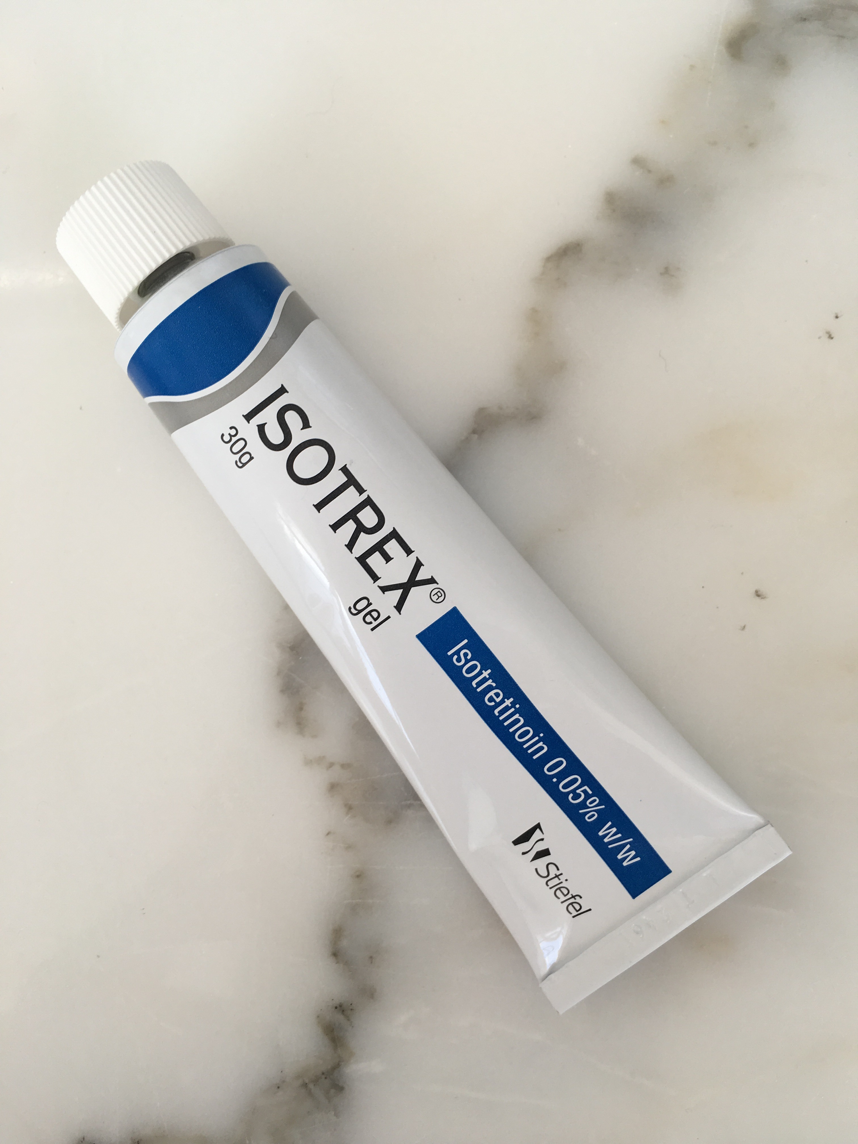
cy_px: 572
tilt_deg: -84.6
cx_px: 429
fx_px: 958
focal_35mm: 29
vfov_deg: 61.7
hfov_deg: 48.2
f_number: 2.2
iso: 25
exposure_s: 1/50
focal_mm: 4.15
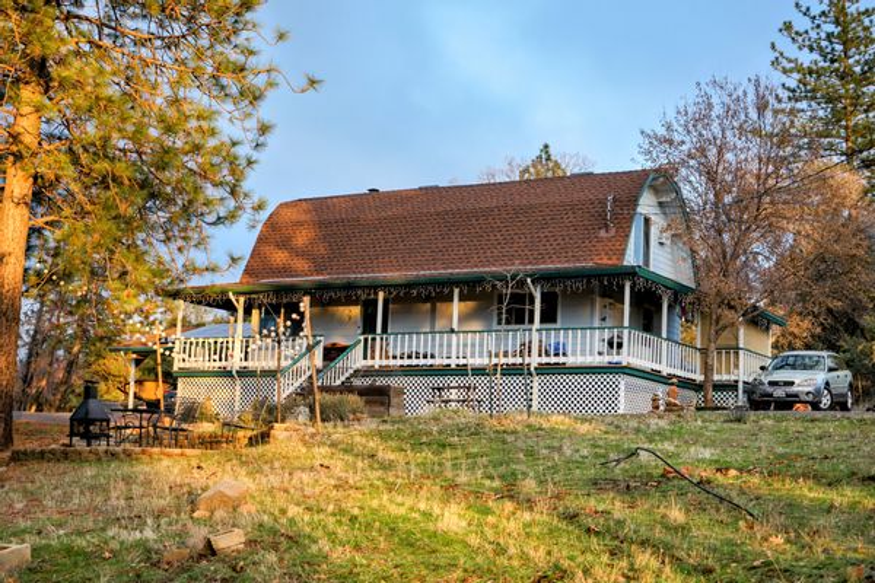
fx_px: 1385
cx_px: 438
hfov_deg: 35.1
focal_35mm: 57
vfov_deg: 23.8
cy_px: 292
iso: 250
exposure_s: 1/160
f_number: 5
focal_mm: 57
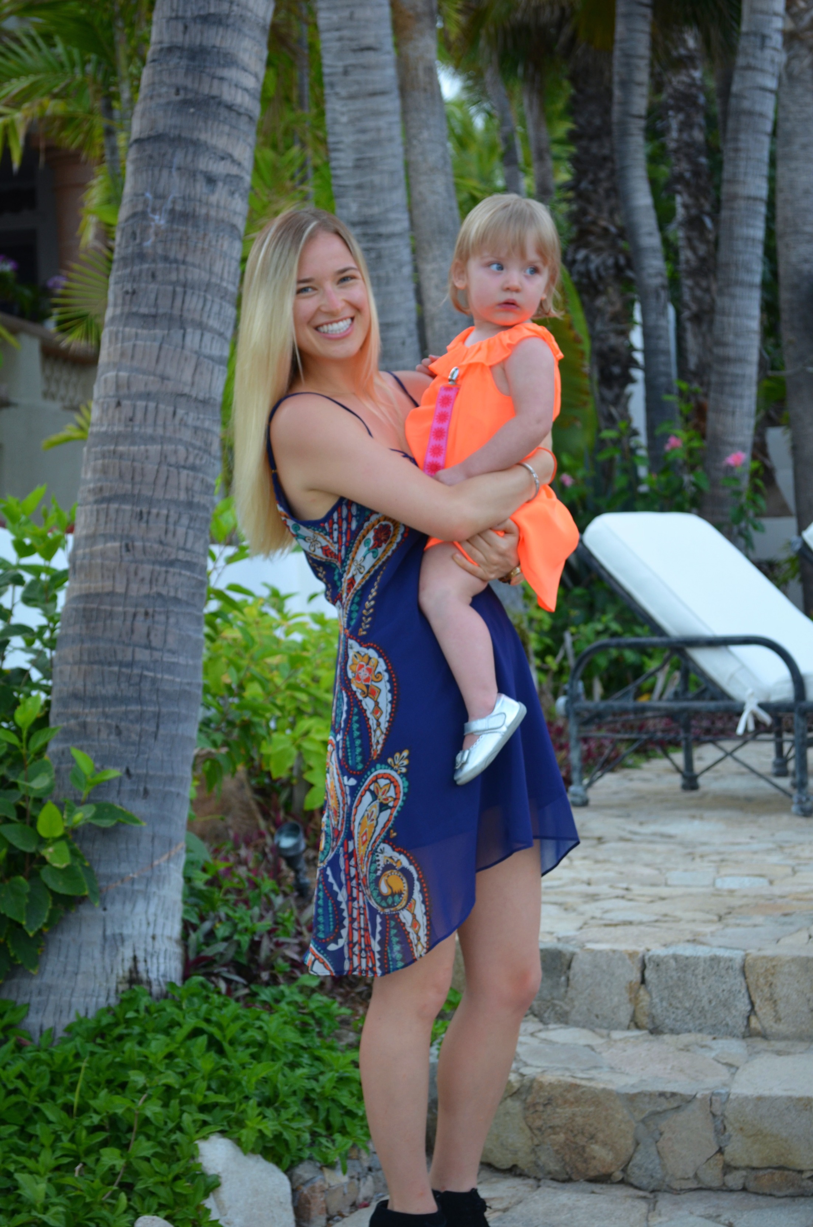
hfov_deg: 20.1
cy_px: 614
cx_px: 406
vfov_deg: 29.9
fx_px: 2297
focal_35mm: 68
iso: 400
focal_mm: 45
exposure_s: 1/80
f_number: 5.3
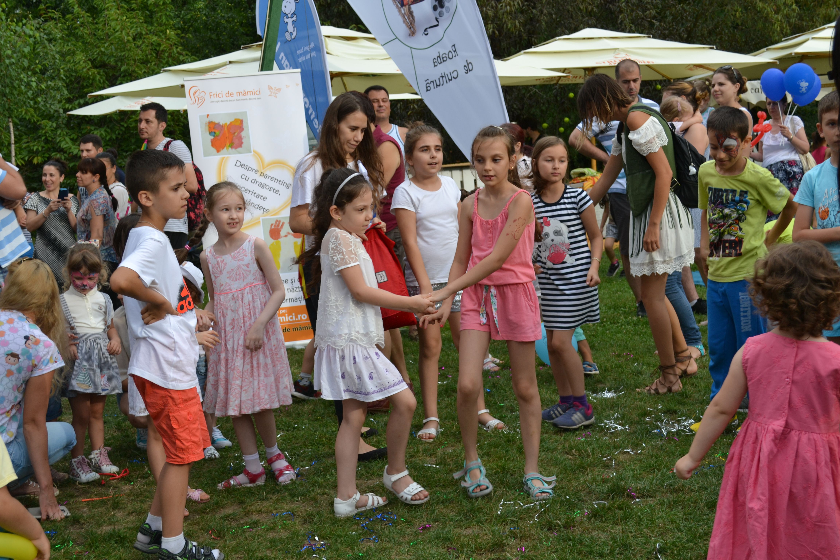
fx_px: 1120
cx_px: 420
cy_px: 280
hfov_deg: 41.1
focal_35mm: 48
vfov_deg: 28.1
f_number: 5.6
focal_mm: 32
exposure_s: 1/125
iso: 160
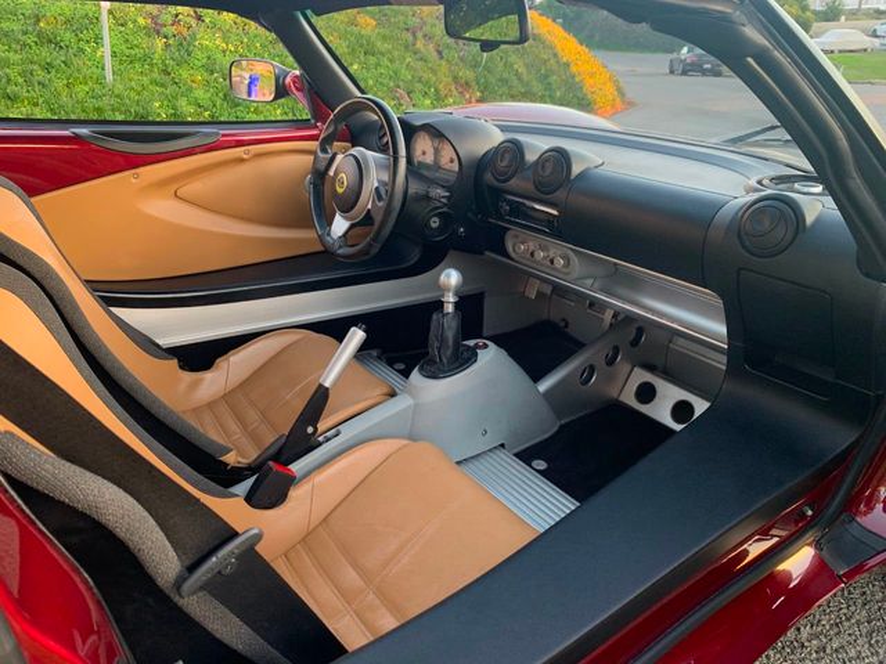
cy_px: 332
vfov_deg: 53.1
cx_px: 443
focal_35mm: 26
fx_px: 665
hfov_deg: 67.3
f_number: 1.8
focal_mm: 4.25
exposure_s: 1/92
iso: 100
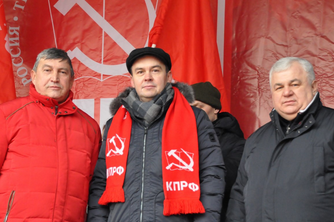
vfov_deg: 14.7
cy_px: 111
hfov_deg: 21.9
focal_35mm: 93
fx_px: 862
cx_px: 167
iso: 3200
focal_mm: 62
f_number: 4.8
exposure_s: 1/80
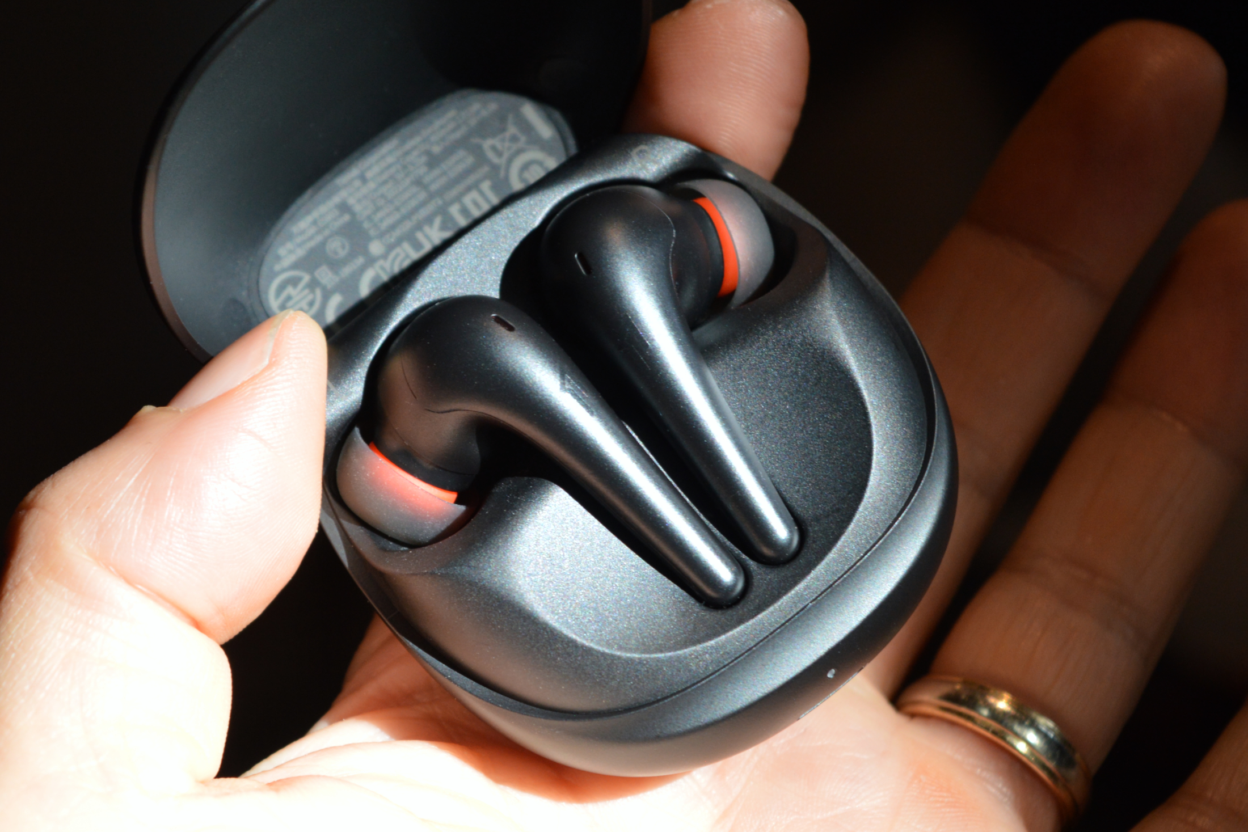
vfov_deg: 16.6
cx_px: 624
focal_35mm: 82
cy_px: 416
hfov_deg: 24.6
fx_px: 2860
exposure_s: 1/100
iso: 400
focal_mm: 55
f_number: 5.6
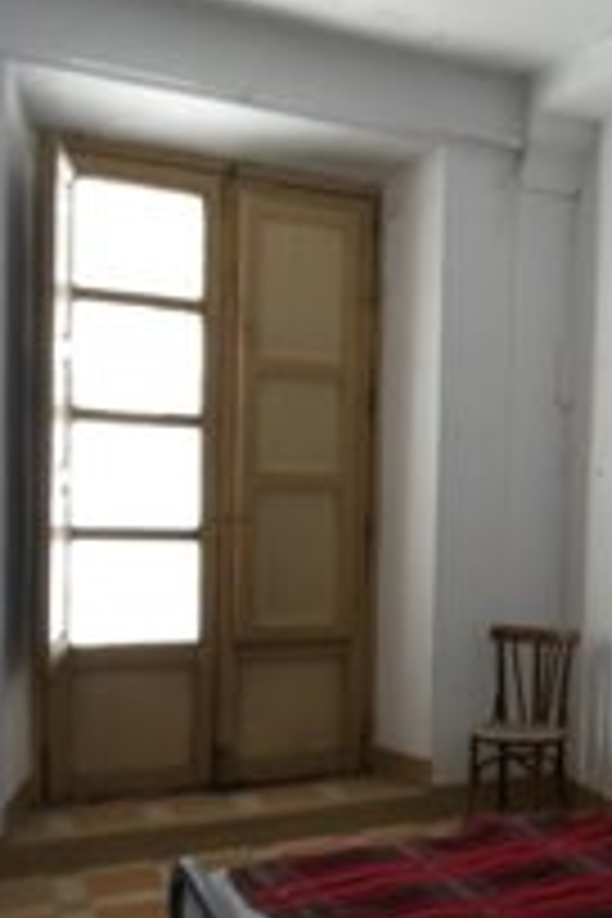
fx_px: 1122
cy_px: 544
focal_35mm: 44
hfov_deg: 28.4
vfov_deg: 44.3
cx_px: 630
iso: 80
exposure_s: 1/1.3
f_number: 3.3
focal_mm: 4.3
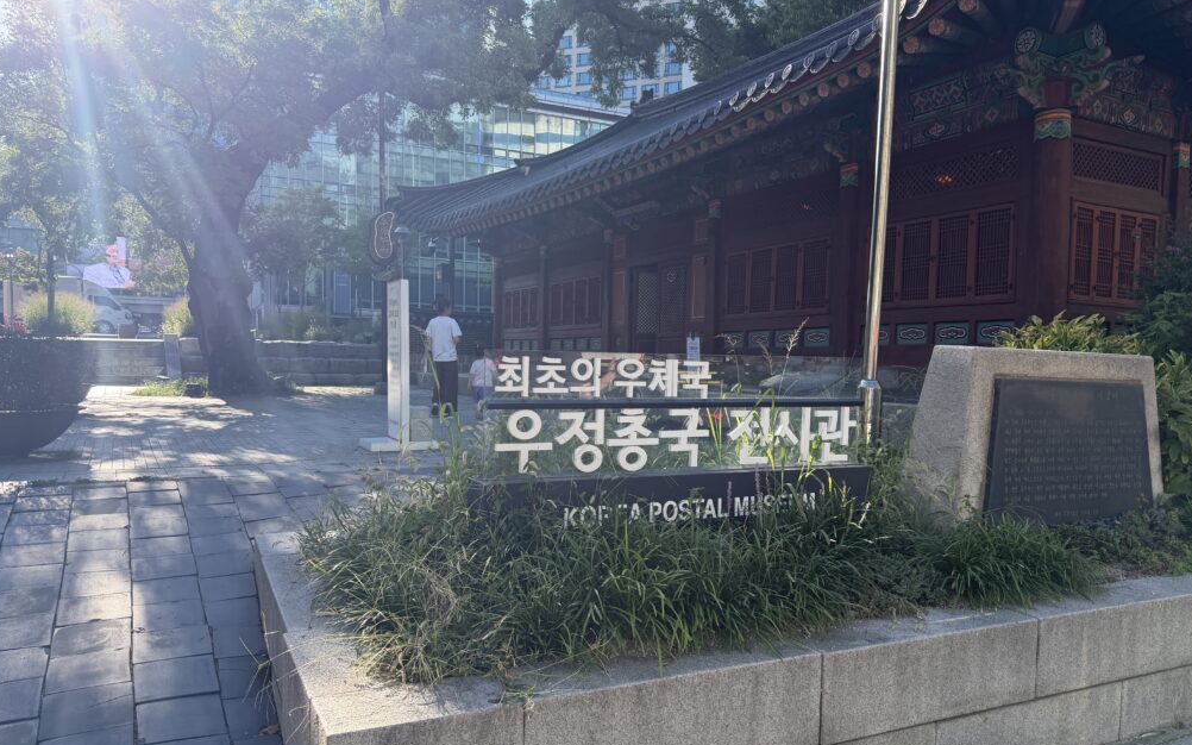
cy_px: 400
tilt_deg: -1.5
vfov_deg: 47.5
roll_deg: -0.7
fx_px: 845
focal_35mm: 26
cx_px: 601
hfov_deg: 70.4
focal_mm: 6.76
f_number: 1.78
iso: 100
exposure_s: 1/1585
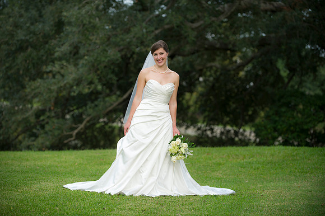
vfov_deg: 12.4
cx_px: 162
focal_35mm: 110
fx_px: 992
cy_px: 108
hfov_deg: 18.6
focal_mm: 110
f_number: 2.8
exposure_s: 1/800
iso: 320
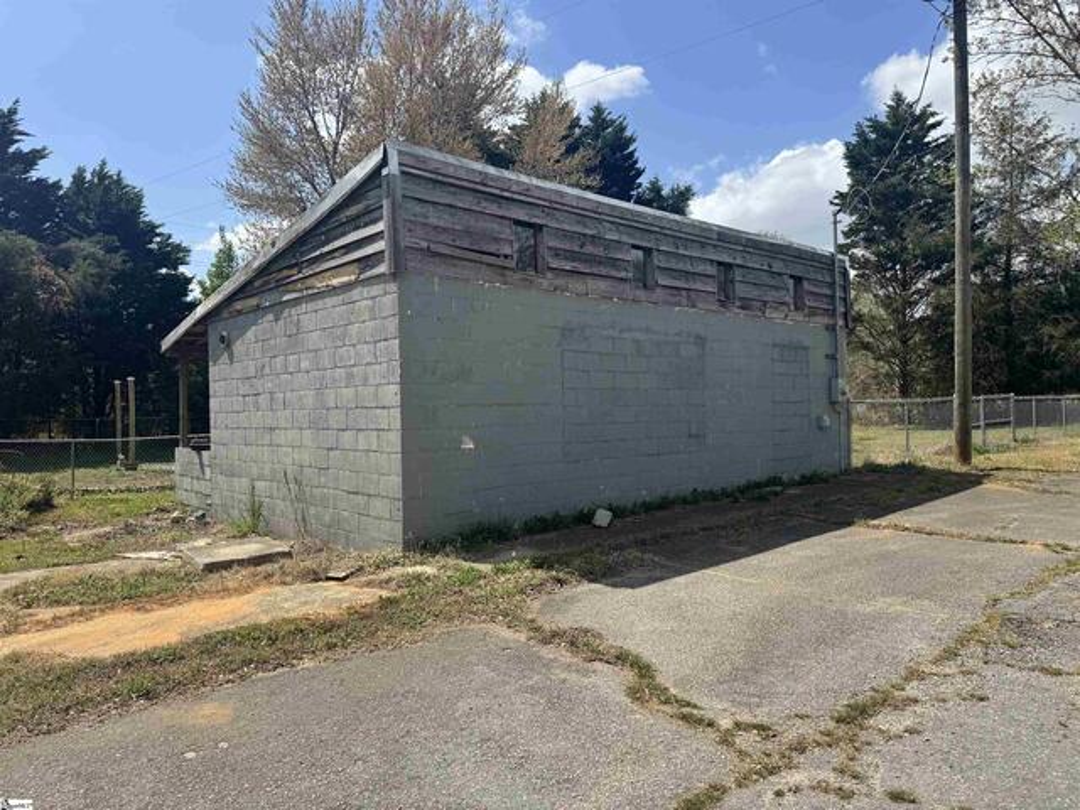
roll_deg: +0.5
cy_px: 405
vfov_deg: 56.8
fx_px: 749
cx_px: 540
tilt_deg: -0.2
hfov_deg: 71.6
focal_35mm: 24
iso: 80
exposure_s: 1/4950
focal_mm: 6.76
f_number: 1.78
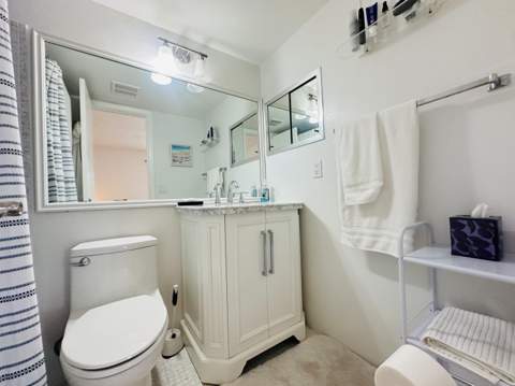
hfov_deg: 102.1
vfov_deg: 85.6
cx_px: 258
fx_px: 208
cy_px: 193
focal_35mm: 14
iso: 250
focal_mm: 2.22
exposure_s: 1/120
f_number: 2.2
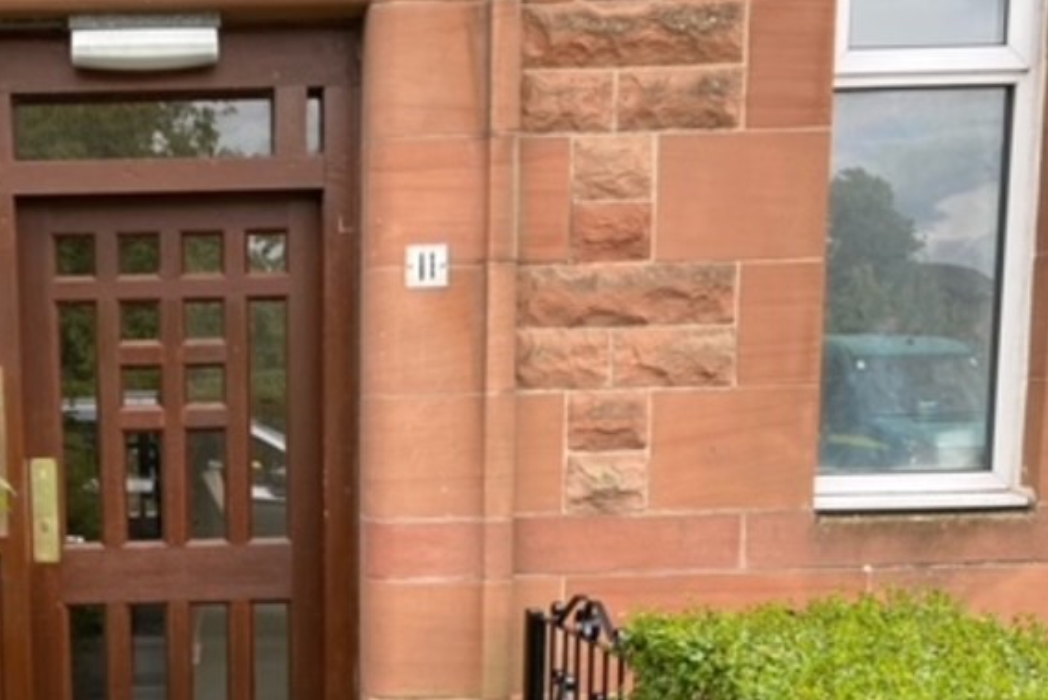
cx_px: 167
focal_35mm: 49
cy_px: 613
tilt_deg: -7.6
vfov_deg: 26.7
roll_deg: +1.6
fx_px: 1427
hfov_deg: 38.4
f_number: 1.8
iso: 32
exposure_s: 1/315
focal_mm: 4.25
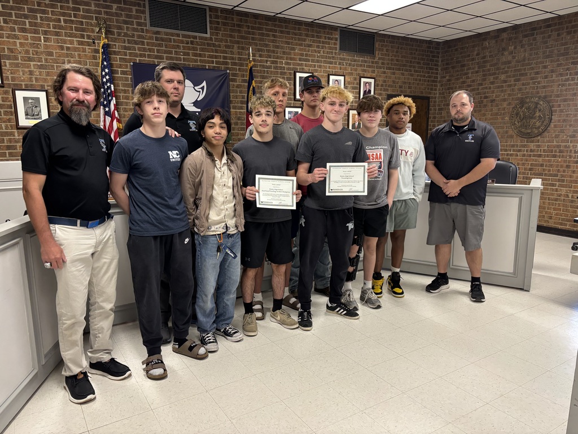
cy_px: 217
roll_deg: +0.1
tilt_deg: -11.9
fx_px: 434
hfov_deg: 67.3
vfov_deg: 53.1
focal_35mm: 26
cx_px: 289
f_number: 1.6
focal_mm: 5.96
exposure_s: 1/60
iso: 200
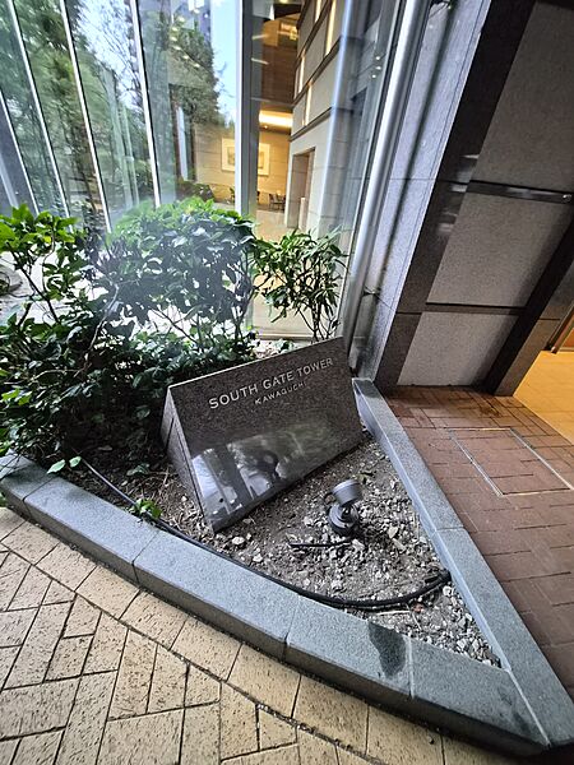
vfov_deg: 106.2
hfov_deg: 89.9
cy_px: 382
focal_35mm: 13
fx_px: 287
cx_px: 287
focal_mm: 1.7
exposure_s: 1/50
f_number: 2.2
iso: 1000
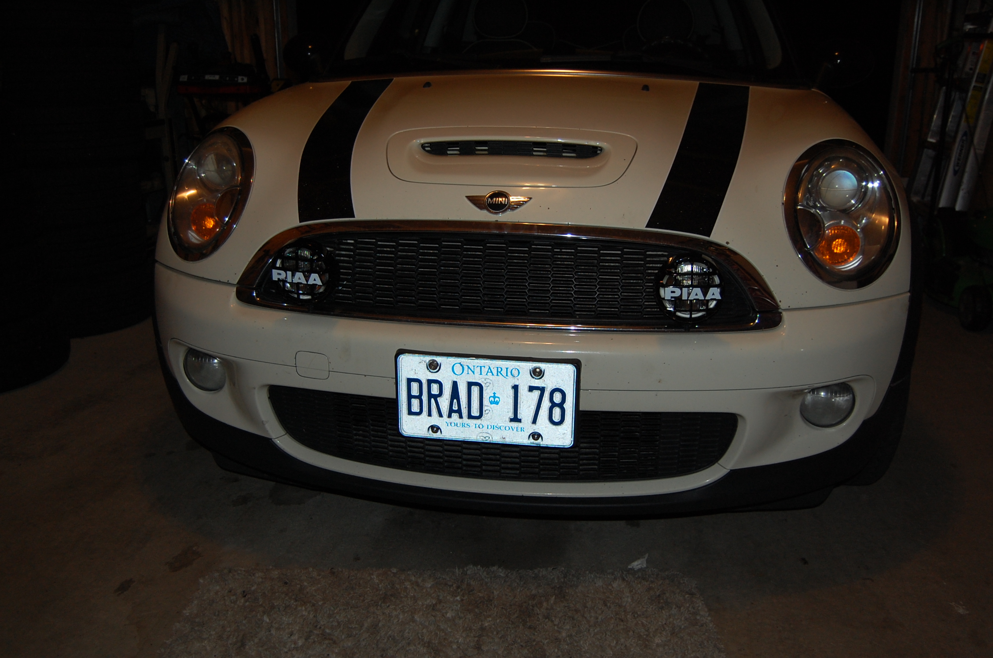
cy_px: 329
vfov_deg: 39.8
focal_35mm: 33
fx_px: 909
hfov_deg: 57.3
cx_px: 496
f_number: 3.8
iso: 400
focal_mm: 22
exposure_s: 1/60
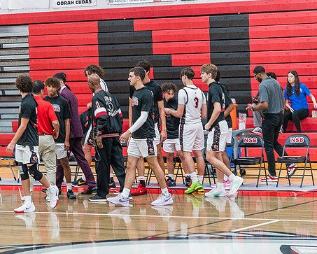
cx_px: 115
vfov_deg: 10.7
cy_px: 127
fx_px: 1352
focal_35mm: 144
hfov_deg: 13.4
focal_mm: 120
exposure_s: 1/320
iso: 5000
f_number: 4
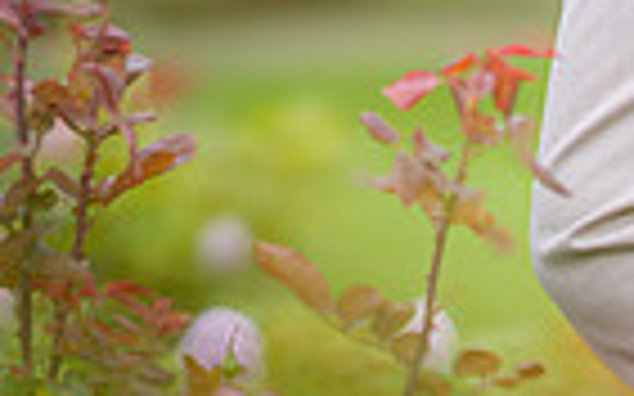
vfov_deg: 3.4
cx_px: 1008
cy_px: 122
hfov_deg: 5.4
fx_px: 6632
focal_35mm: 384
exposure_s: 1/1600
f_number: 1.4
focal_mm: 85
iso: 100
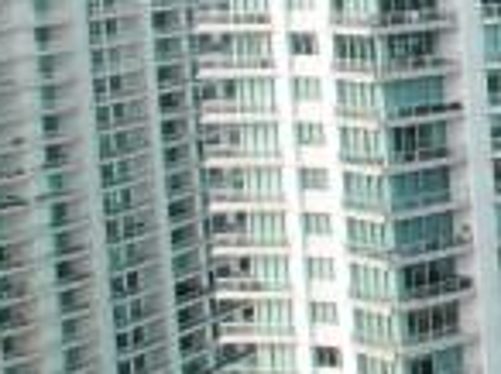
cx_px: 1496
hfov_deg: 10.9
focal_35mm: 121
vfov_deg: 12.0
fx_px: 1748
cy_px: -60
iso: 160
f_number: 5.6
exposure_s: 1/160
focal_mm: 9
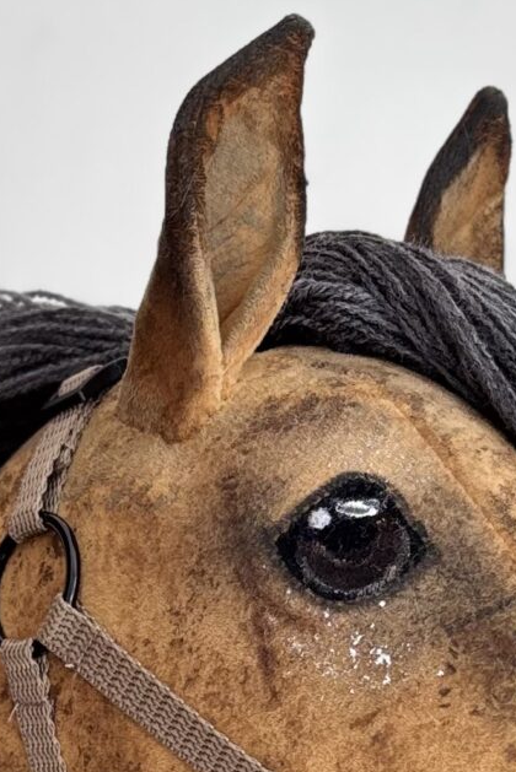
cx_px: 100
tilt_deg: -2.8
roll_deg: -4.6
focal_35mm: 110
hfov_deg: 12.4
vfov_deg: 17.4
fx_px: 2362
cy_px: 1017
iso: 64
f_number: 1.6
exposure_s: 1/121
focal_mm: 5.96
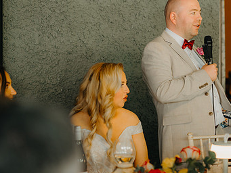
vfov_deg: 10.7
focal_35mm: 139
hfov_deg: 14.1
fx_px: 928
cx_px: 192
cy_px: 71
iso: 800
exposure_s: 1/200
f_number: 2.2
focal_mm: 85
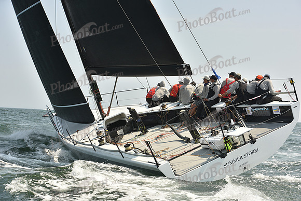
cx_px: 150
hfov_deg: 28.8
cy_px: 100
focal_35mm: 70
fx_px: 585
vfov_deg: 19.5
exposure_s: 1/800
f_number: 8
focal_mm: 70
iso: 250
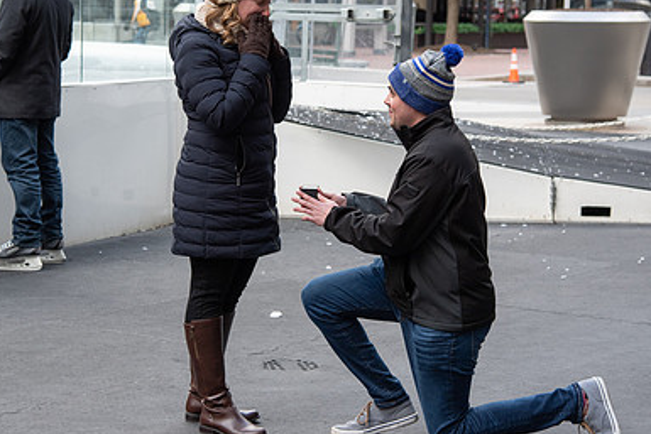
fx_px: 1845
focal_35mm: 102
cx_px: 285
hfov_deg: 20.0
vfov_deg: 13.4
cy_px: 142
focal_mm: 62
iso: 400
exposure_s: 1/320
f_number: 4.5
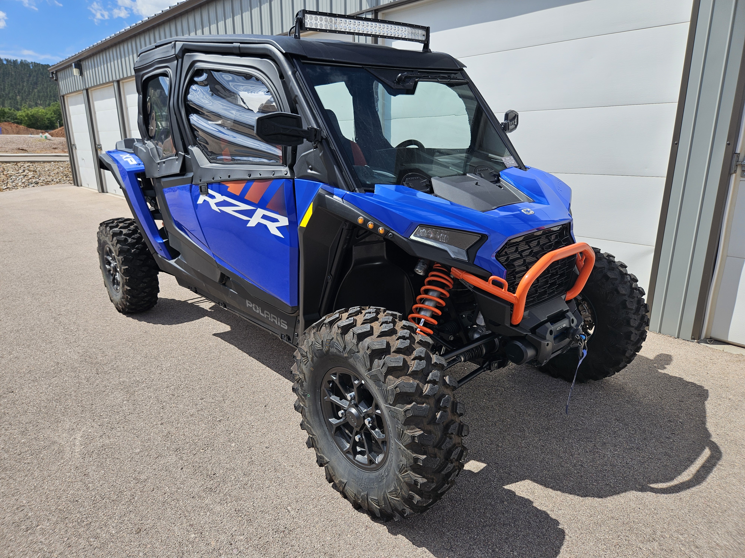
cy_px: 279
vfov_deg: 58.9
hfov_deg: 73.9
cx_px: 372
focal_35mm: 23
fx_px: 495
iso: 25
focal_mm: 5.4
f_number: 1.8
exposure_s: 1/2175
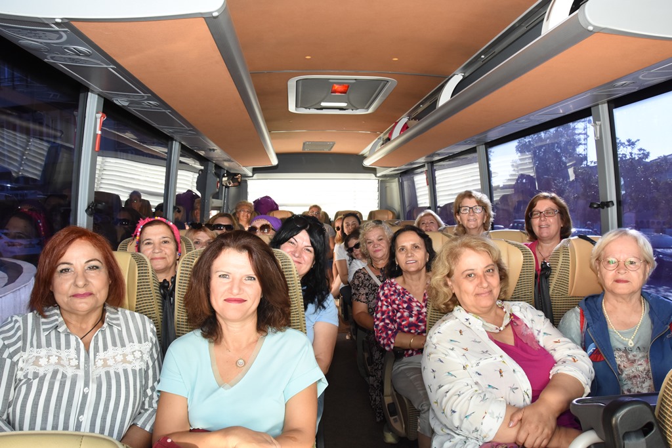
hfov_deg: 67.4
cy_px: 224
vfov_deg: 47.9
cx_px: 336
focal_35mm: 27
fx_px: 504
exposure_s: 1/40
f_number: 9
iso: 1000
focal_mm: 18
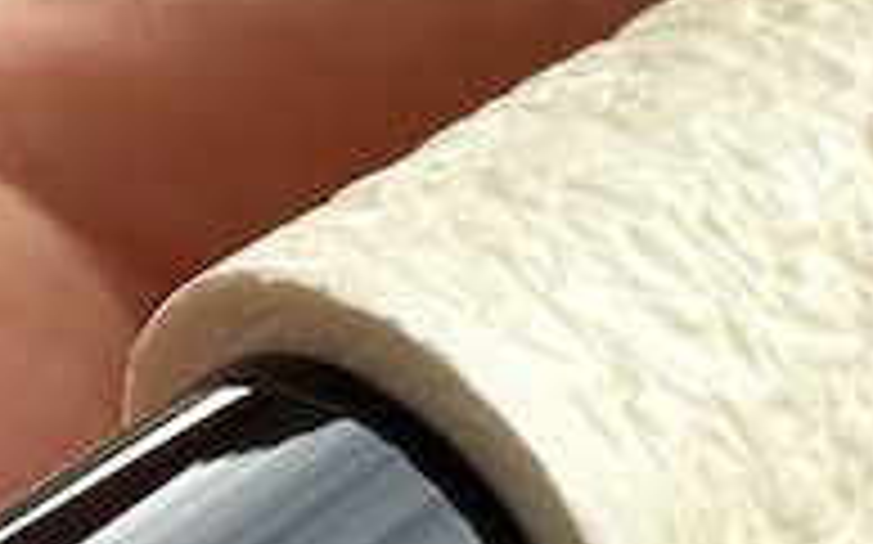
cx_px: 27
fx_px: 7990
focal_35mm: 336
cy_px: 364
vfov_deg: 3.9
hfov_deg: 6.2
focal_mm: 6.86
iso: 64
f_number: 1.78
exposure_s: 1/668
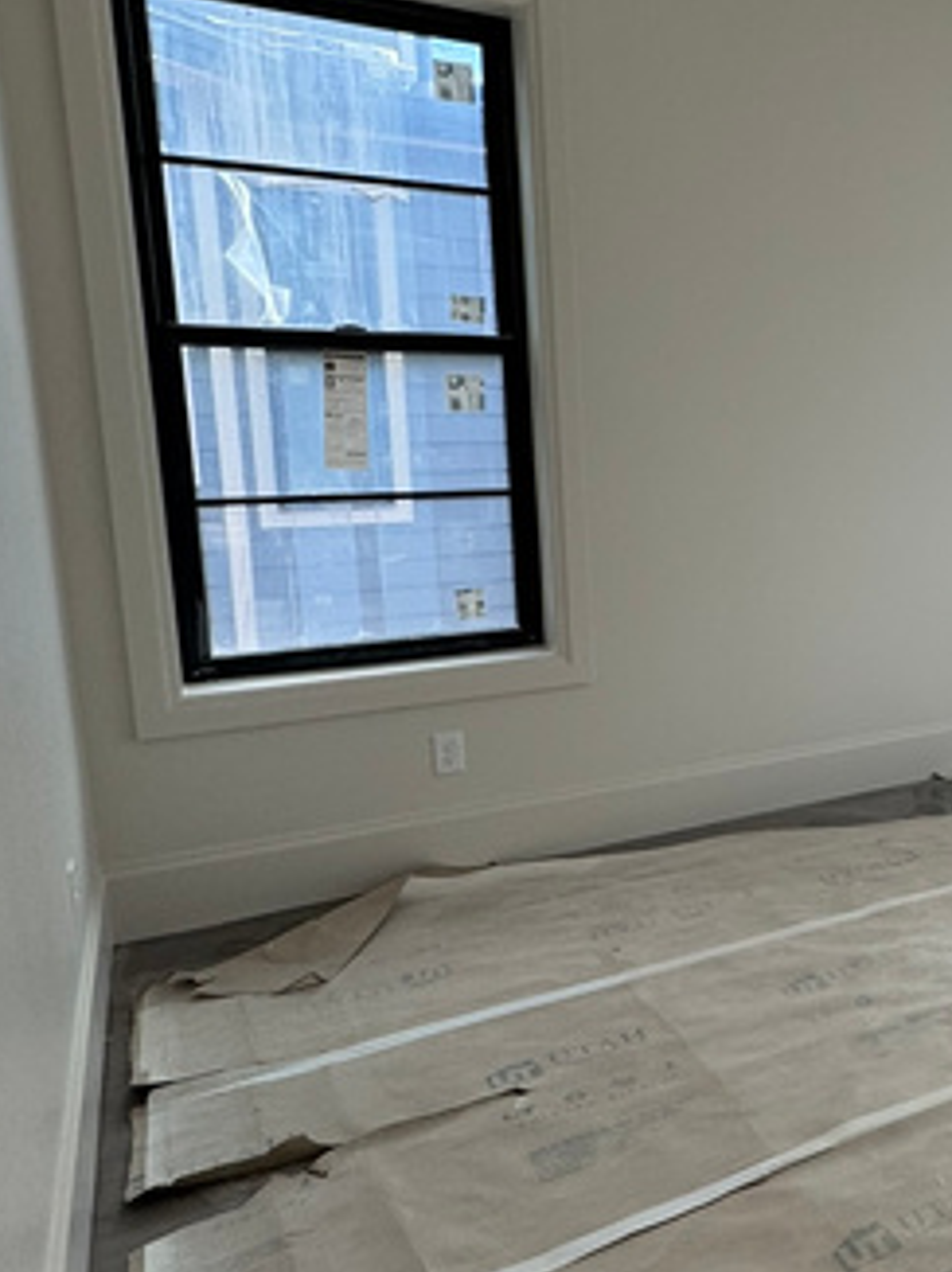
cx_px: 1096
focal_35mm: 33
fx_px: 1212
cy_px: 589
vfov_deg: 55.3
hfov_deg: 35.3
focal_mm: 2.22
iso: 40
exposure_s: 1/204
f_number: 2.2
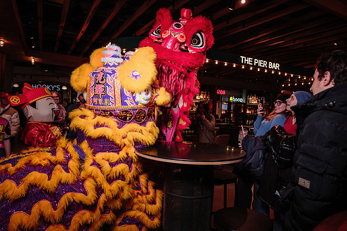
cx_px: 174
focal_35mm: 24
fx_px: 231
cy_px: 116
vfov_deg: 53.2
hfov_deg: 73.7
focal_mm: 16
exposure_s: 1/160
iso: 125
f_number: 2.8
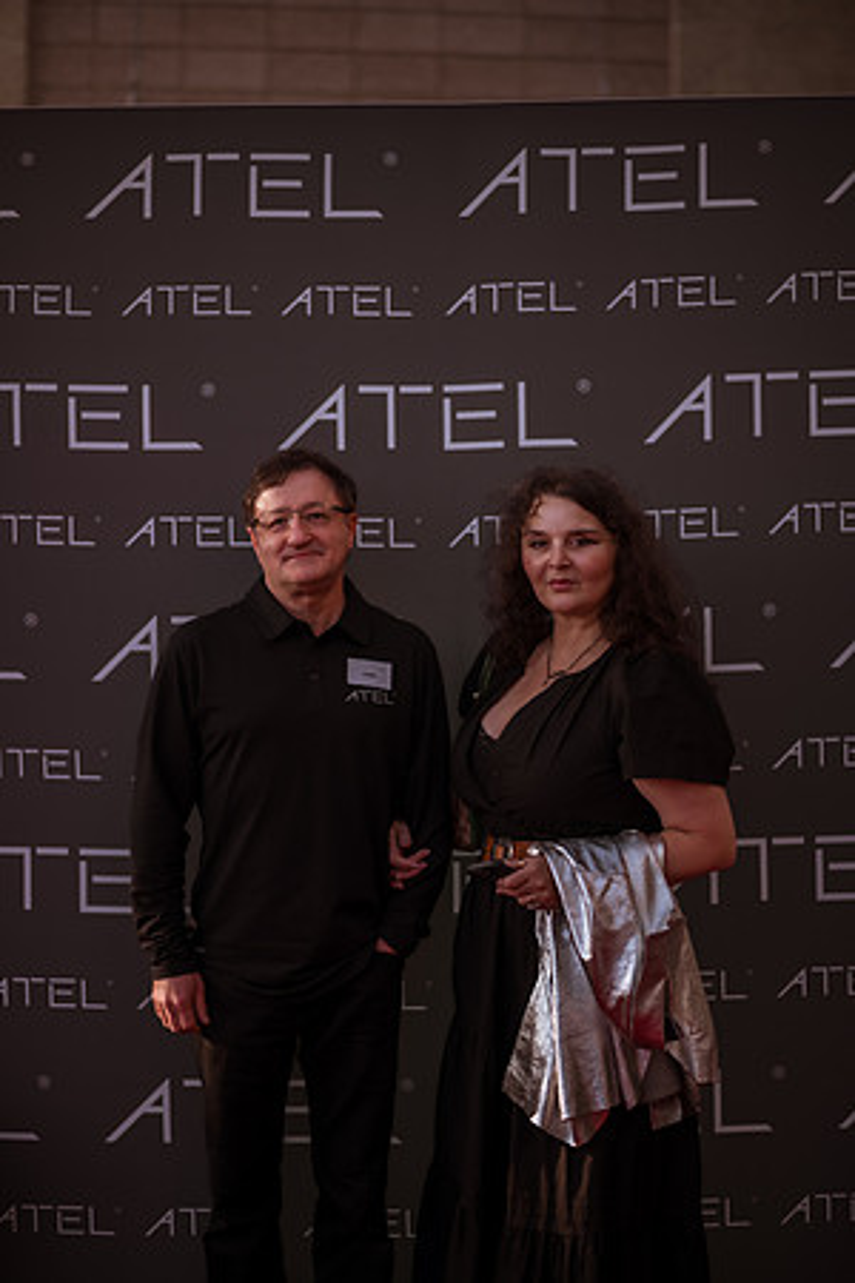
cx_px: 428
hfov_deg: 23.4
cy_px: 642
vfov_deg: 34.5
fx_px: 2066
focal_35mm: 58
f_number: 1.4
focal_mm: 58
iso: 125
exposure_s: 1/1250
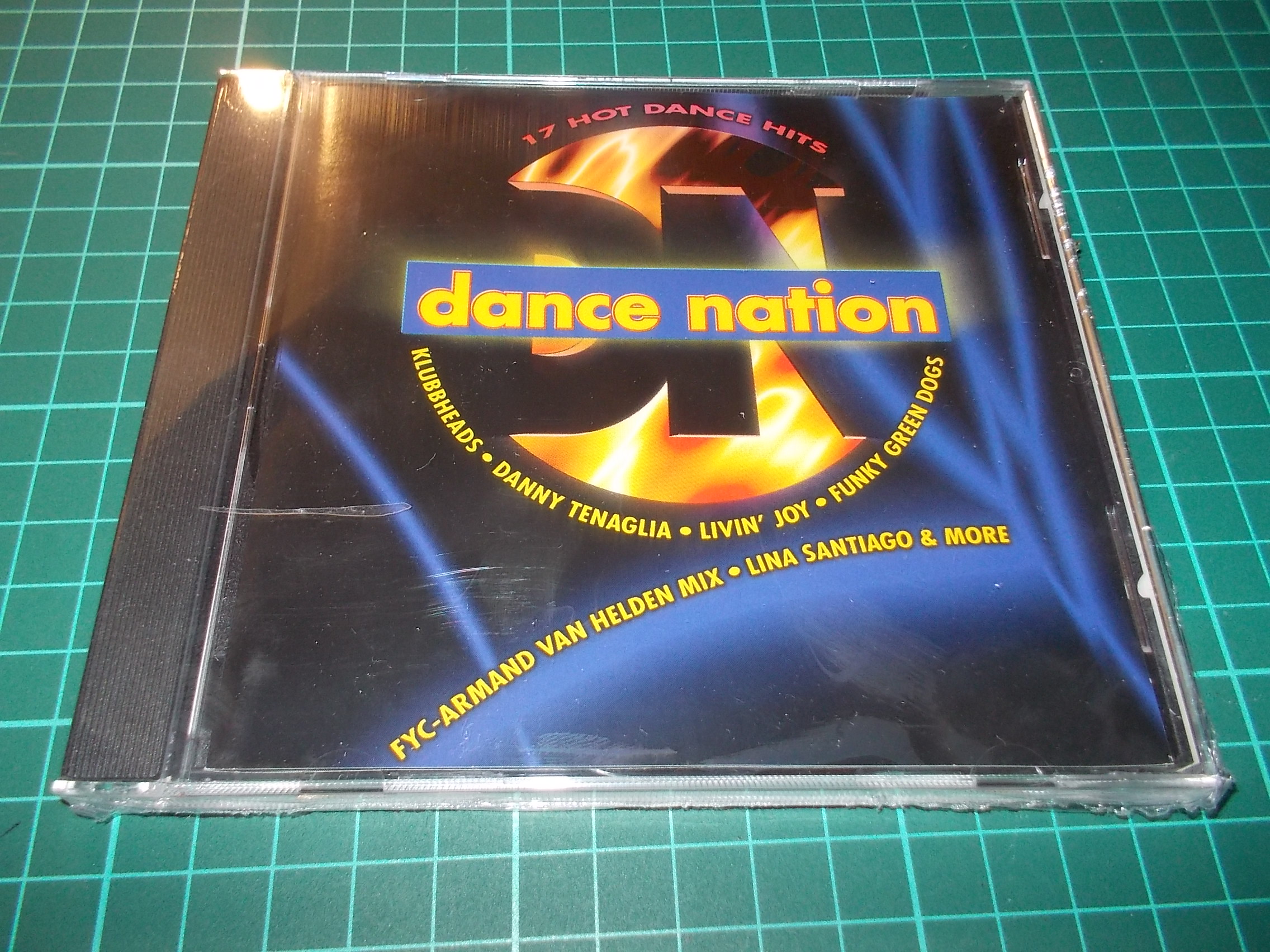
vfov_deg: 48.2
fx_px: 1064
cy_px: 476
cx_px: 635
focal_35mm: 29
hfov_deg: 61.7
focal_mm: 4.1
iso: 200
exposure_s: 1/30
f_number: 3.3
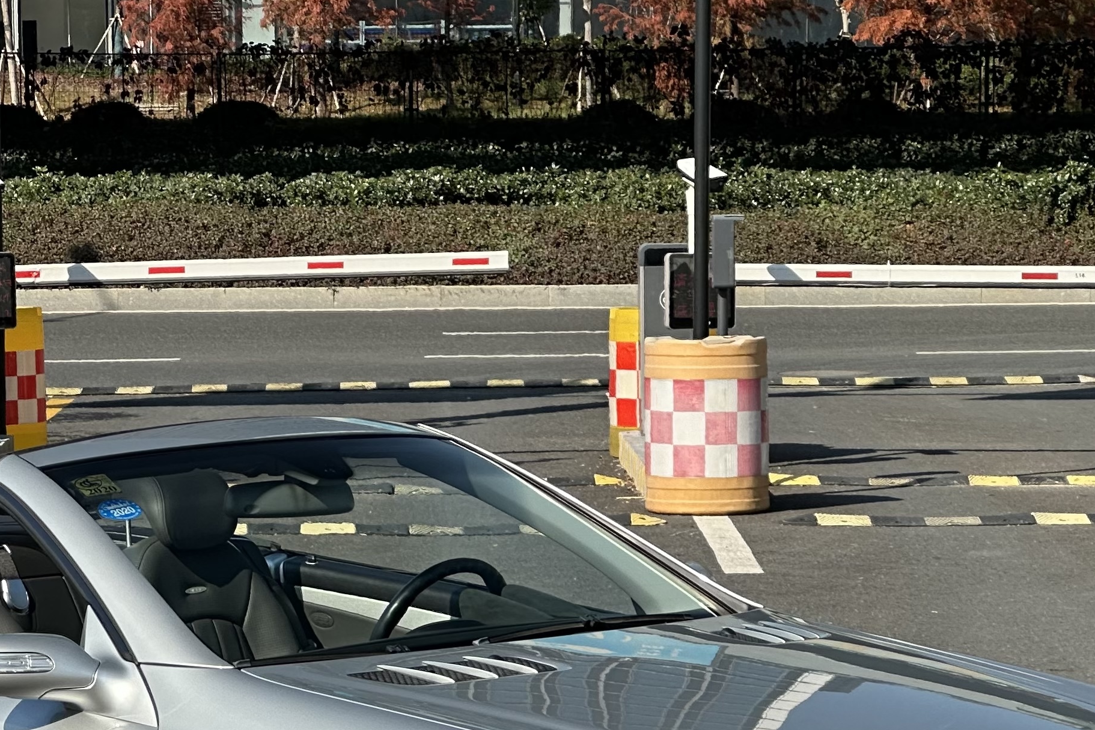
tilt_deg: -6.9
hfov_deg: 12.4
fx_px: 5049
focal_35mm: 166
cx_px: 343
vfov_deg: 8.2
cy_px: 764
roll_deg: +0.3
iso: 32
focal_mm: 9
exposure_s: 1/208
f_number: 2.8
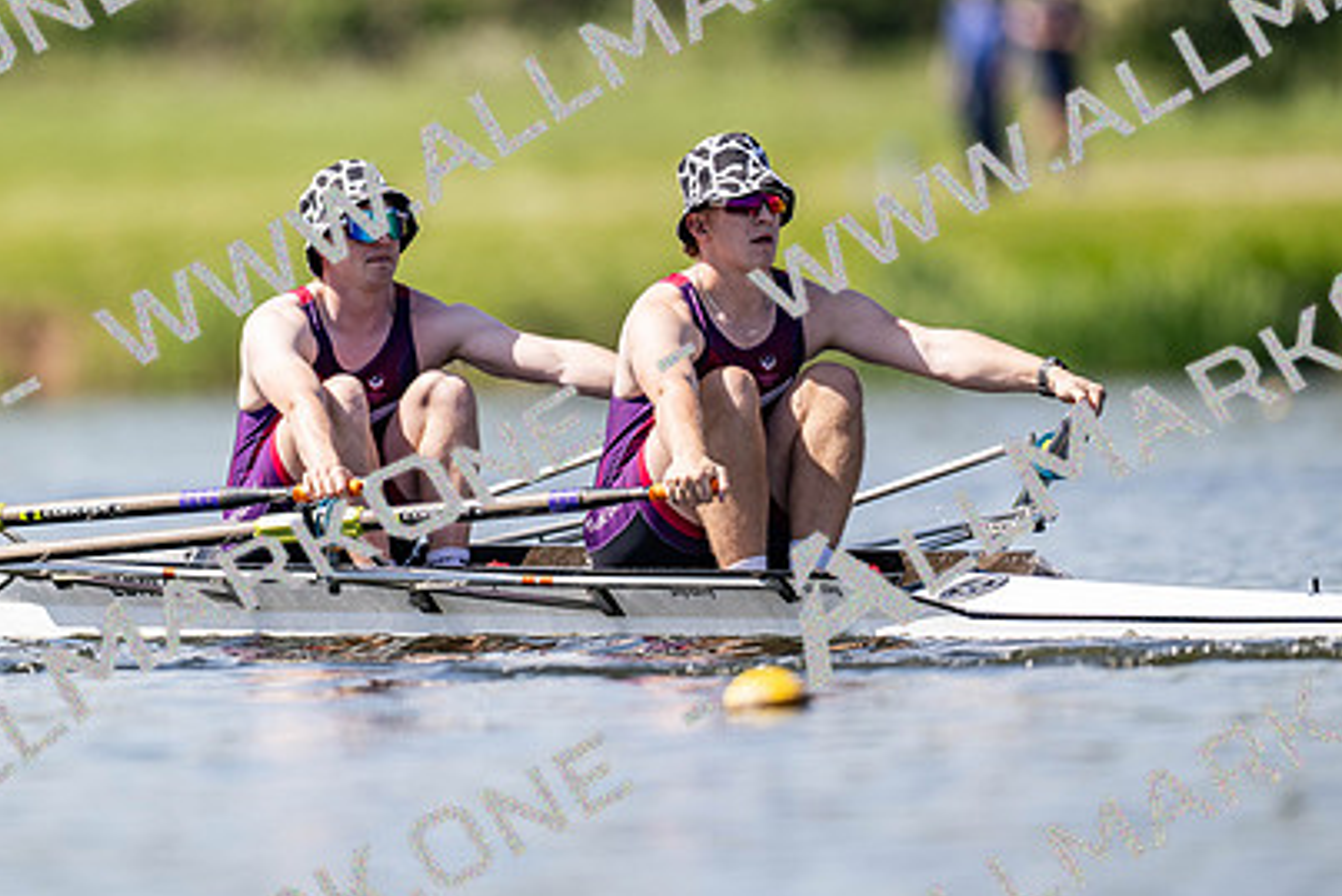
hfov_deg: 2.4
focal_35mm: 864
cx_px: 506
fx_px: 32218
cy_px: 375
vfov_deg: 1.6
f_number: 4
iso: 280
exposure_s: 1/2500
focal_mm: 600
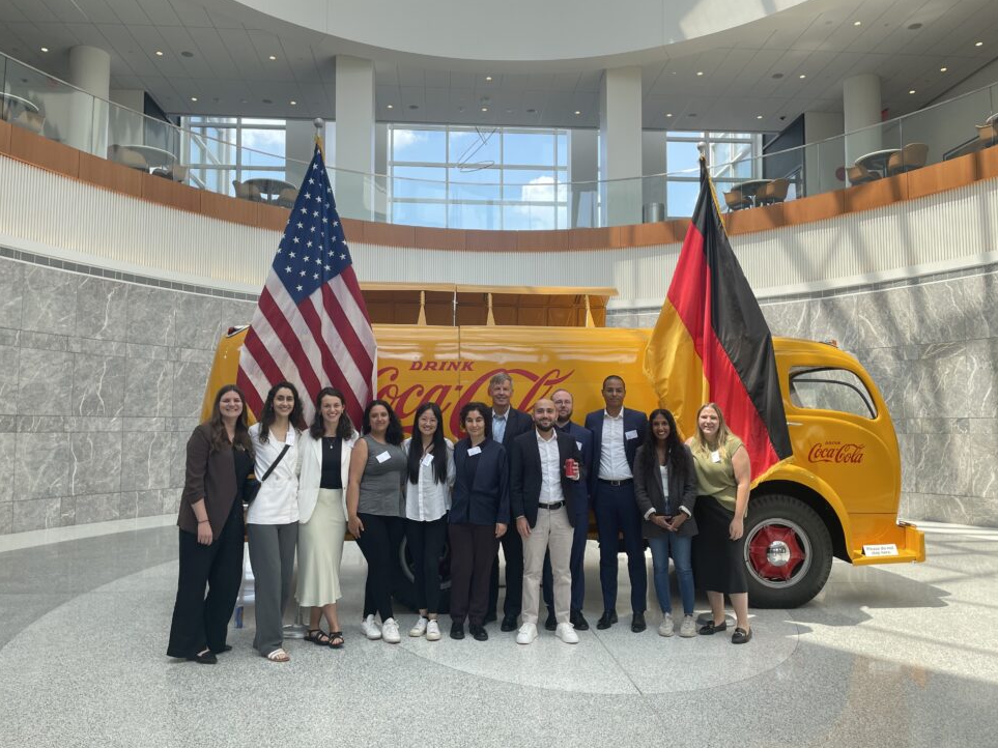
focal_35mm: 27
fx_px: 778
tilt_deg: +4.4
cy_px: 383
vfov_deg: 51.3
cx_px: 497
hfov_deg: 65.3
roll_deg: +0.2
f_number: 1.6
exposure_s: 1/465
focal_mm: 4.2
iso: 32
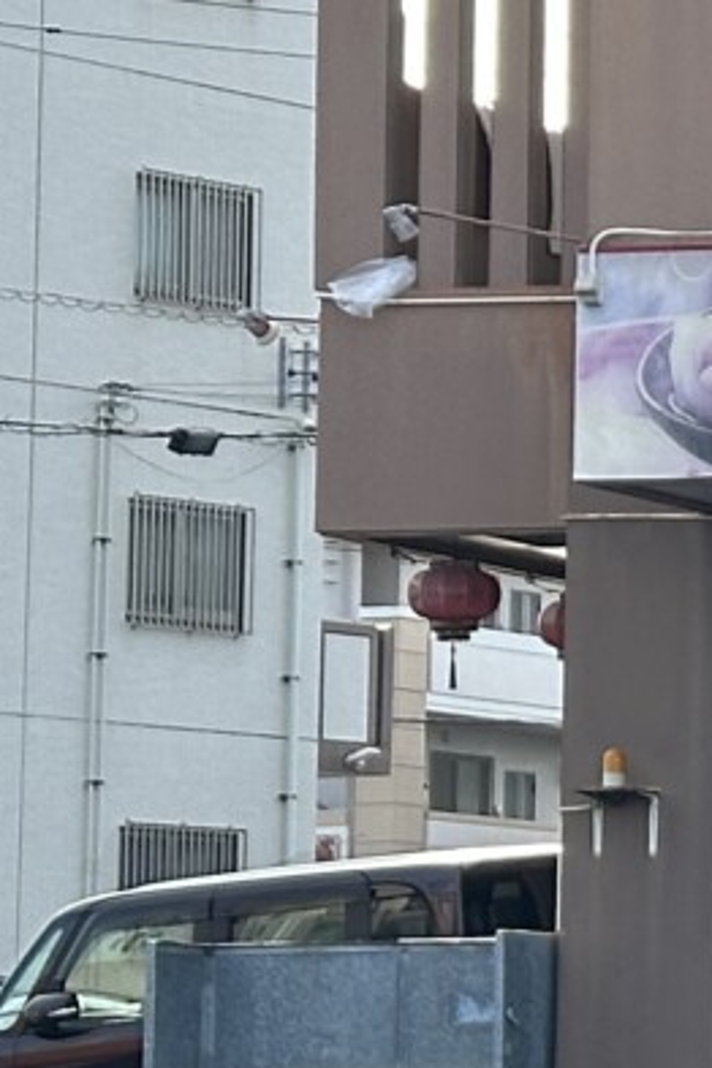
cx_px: 2590
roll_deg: -0.1
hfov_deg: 5.1
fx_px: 7238
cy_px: 478
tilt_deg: +5.2
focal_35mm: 244
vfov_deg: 8.4
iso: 64
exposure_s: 1/597
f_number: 1.78
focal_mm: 6.86
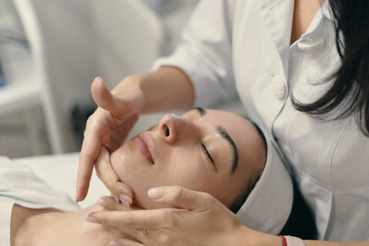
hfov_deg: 39.6
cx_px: 184
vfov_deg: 27.0
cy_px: 123
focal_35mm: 50
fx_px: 512
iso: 1000
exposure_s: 1/400
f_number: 2
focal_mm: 50
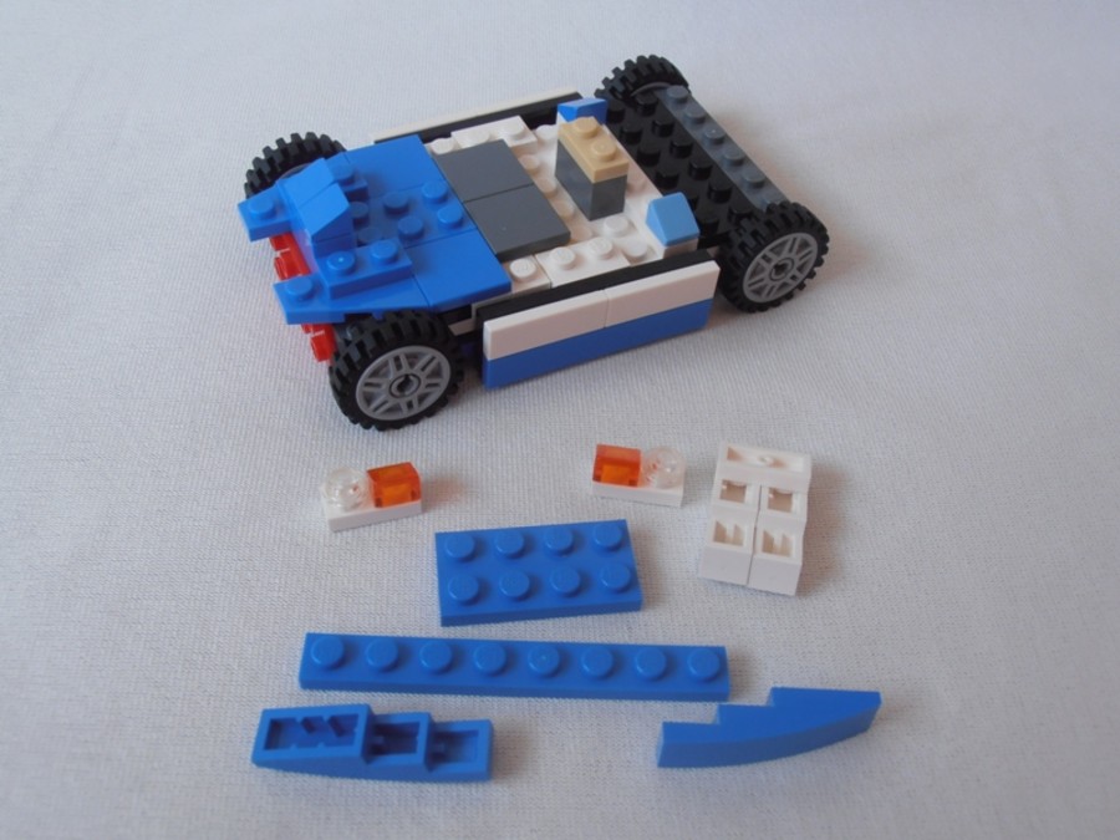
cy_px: 420
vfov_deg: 38.7
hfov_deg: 50.1
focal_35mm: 37
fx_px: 1197
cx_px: 560
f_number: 3.9
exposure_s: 1/40
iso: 80
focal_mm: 6.61
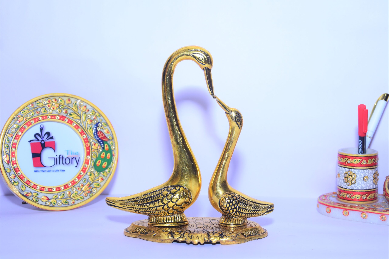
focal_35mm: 63
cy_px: 130
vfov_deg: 21.6
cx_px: 194
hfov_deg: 31.9
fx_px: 681
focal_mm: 42
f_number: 4.8
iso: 250
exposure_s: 1/125
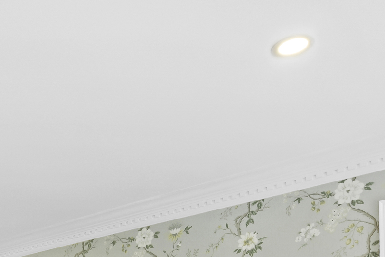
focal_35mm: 53
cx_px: -28
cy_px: 364
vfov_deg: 22.0
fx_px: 567
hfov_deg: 33.3
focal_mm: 14
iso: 250
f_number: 8
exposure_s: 1/200
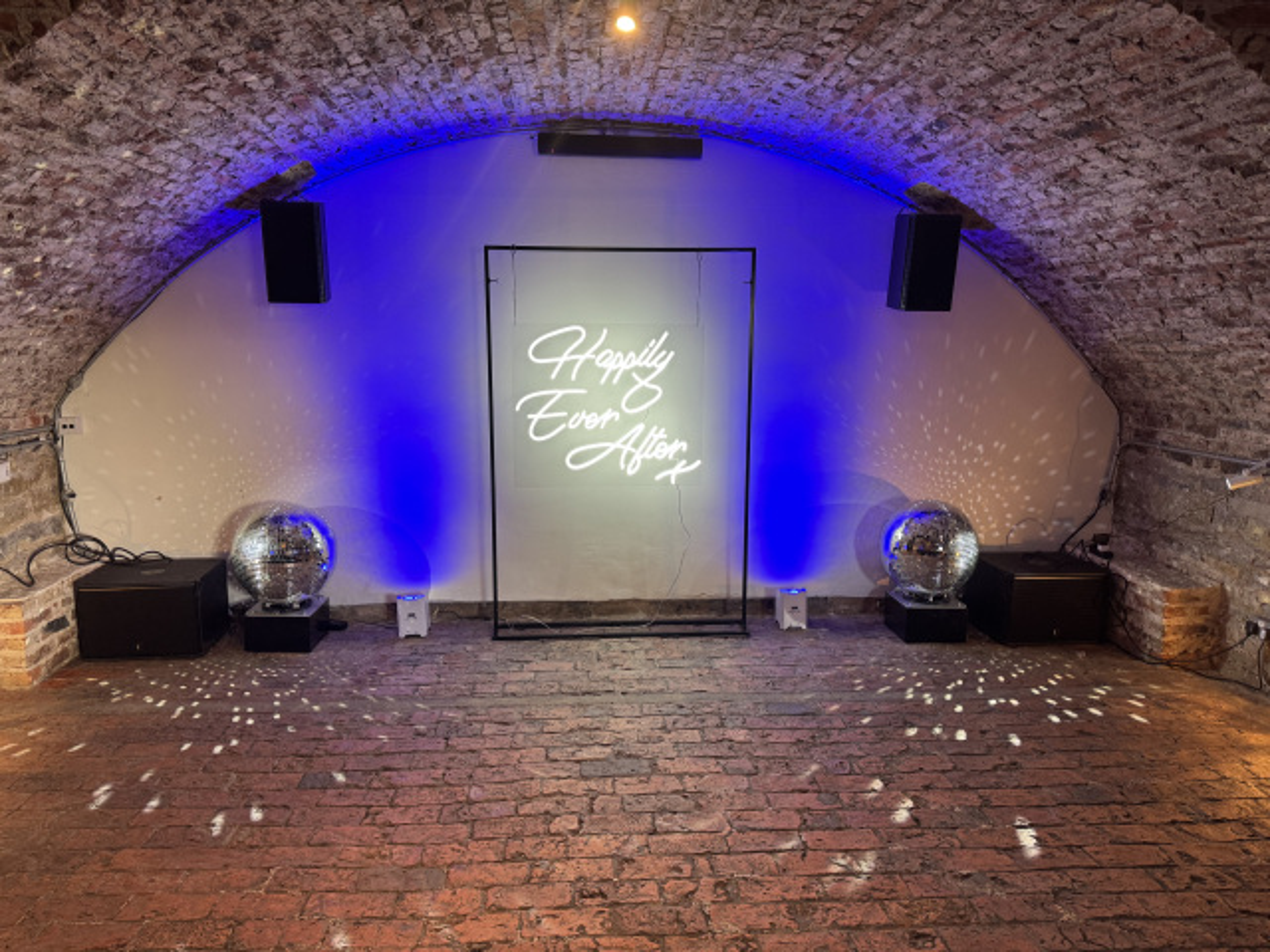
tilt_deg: -9.6
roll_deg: -0.6
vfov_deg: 56.8
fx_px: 881
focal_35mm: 24
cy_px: 476
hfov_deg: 71.6
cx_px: 635
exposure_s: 1/50
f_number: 1.78
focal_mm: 6.76
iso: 160
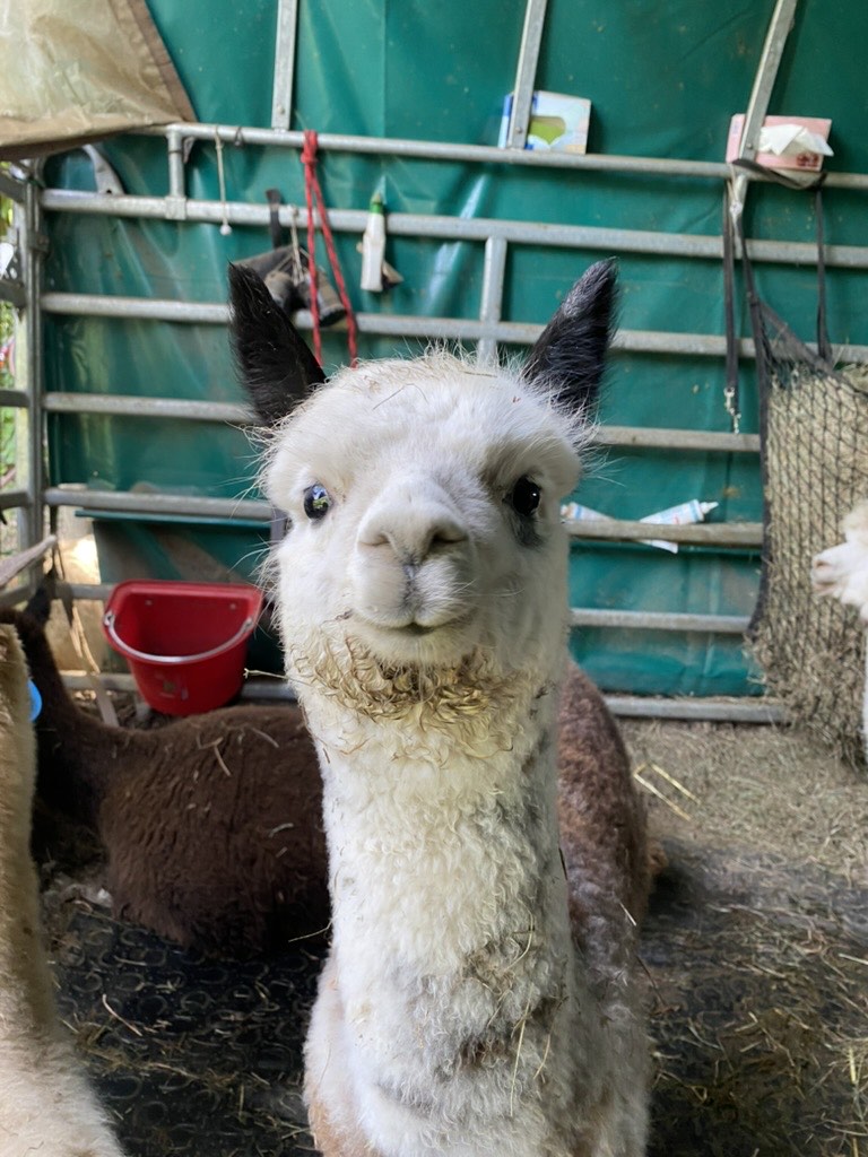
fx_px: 869
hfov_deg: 53.1
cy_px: 578
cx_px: 434
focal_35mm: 26
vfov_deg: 67.3
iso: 125
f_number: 1.8
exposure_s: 1/60
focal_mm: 4.25
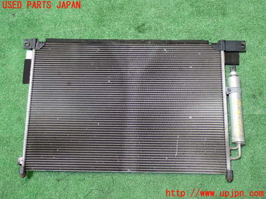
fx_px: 338
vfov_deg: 32.9
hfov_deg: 42.9
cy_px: 100
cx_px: 133
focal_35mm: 44
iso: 800
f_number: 2.9
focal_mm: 7.84
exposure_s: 1/40
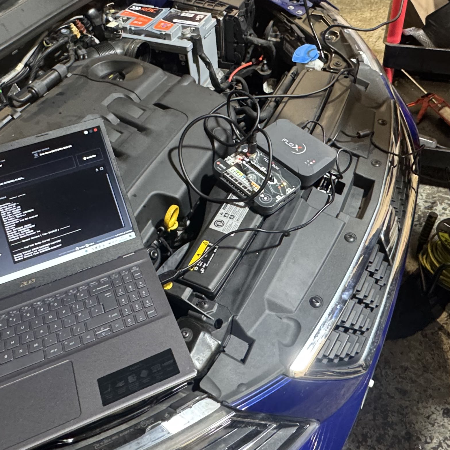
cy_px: 172
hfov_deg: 51.1
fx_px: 471
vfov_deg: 50.7
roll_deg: +7.4
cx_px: 221
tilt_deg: -42.0
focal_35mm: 32
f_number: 2.2
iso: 500
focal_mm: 2.22
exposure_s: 1/50
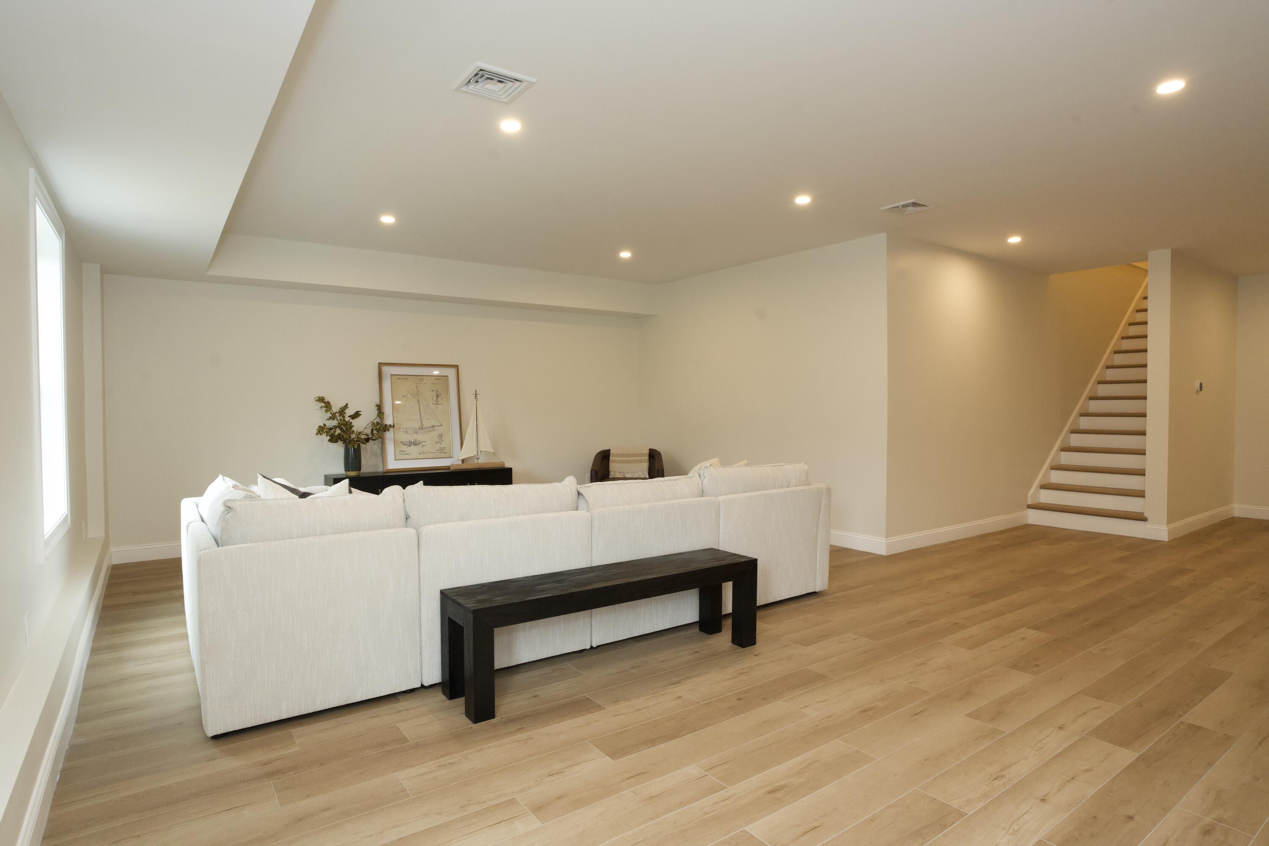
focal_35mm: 19
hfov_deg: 86.9
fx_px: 670
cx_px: 634
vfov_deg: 64.6
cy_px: 423
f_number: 9
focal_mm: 19
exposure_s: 1/60
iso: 2500
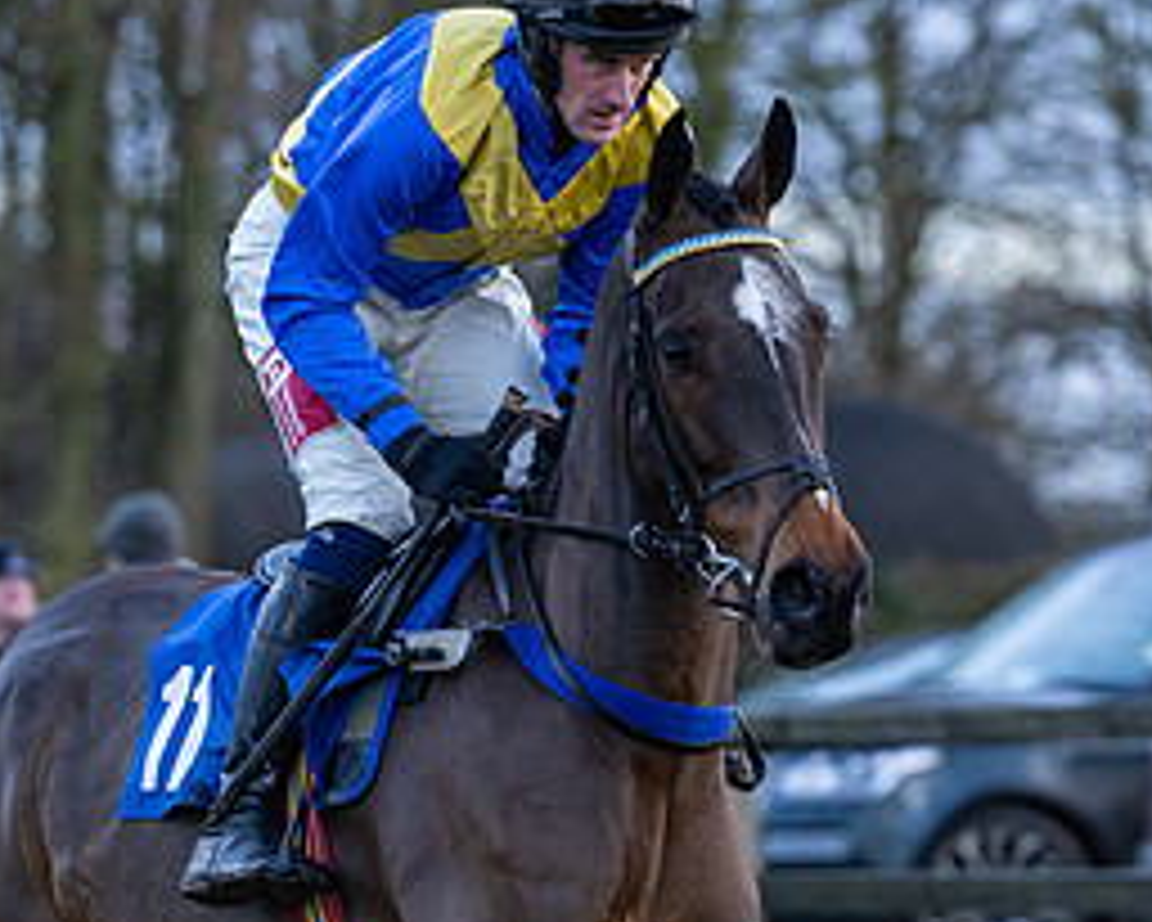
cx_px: 825
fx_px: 13916
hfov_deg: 4.7
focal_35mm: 408
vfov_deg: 3.8
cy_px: 454
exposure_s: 1/500
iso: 800
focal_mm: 165
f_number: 4
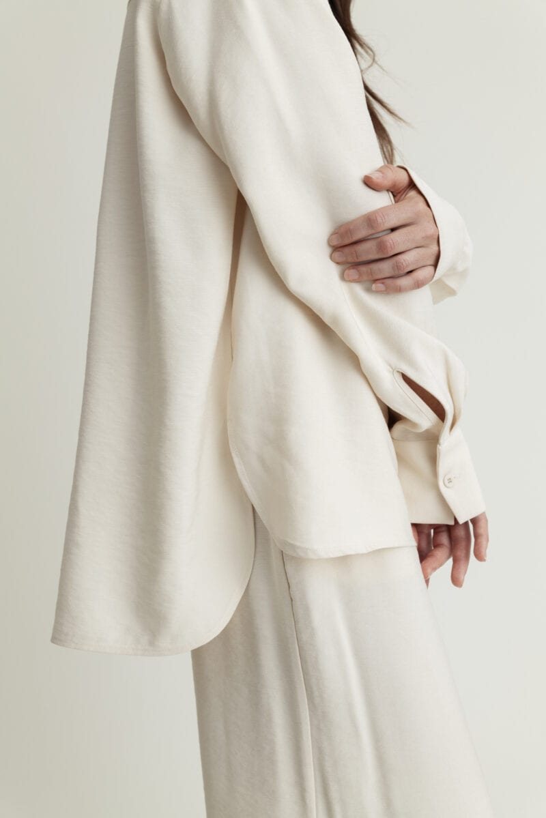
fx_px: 818
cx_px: 273
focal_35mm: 36
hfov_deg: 36.9
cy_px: 409
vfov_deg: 53.1
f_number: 6.3
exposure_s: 1/250
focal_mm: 36
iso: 200
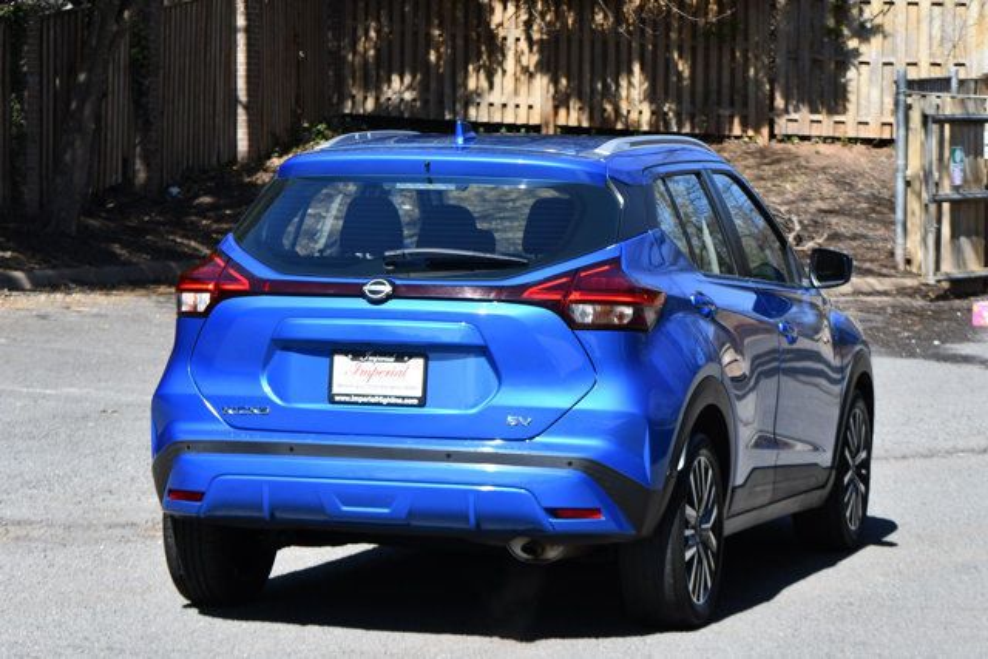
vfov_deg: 11.2
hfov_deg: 16.6
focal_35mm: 123
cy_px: 330
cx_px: 494
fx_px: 3376
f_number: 8
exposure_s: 1/250
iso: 140
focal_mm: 82
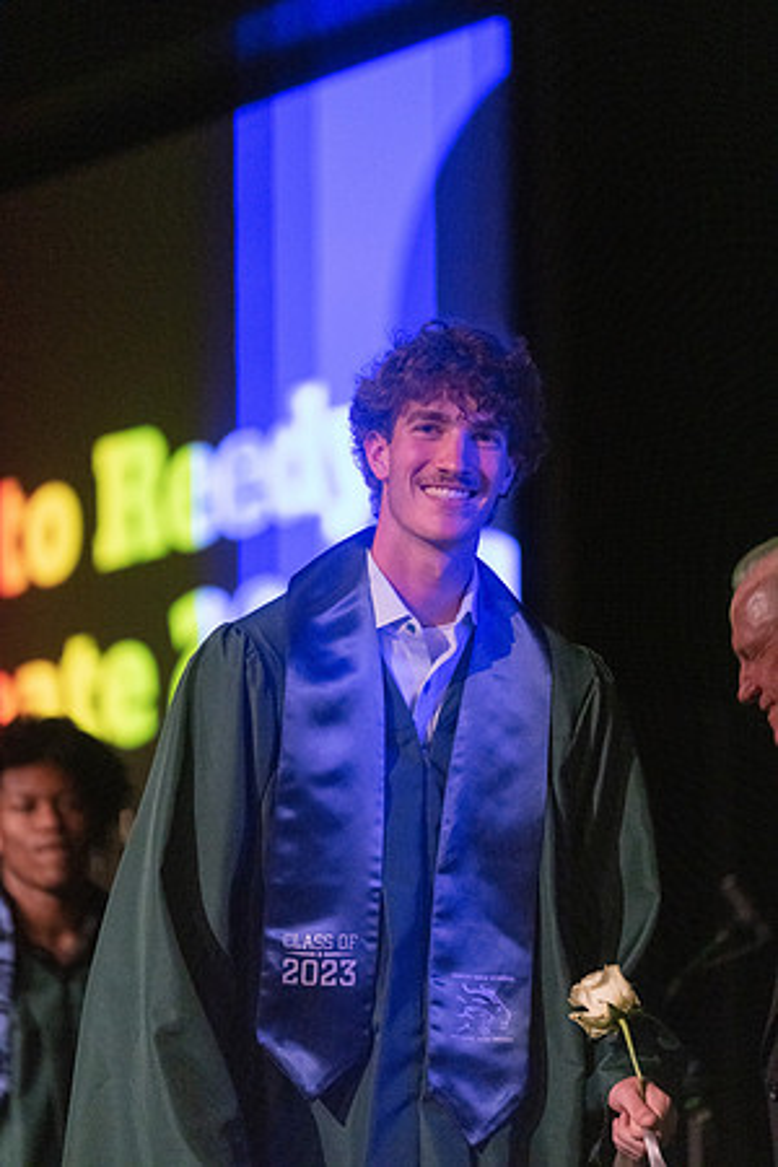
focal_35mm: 167
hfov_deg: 8.2
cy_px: 584
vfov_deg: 12.3
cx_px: 389
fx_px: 5413
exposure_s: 1/1000
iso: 16000
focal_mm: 167
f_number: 2.8
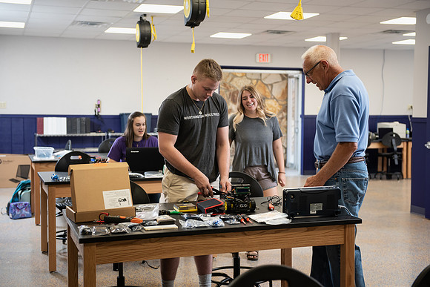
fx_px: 657
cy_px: 144
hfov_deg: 36.2
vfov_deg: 24.6
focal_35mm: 55
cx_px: 215
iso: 800
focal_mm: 55
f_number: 3.5
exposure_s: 1/200
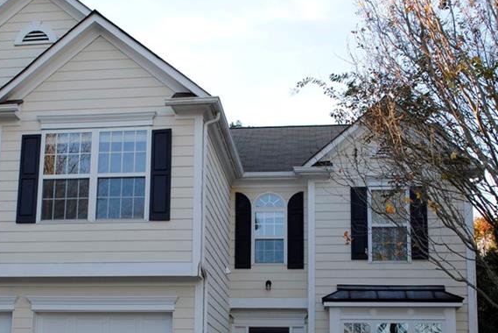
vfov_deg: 24.8
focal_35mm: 54
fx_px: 747
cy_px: 247
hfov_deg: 36.7
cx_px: 204
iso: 200
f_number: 6.3
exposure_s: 1/160
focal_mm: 20
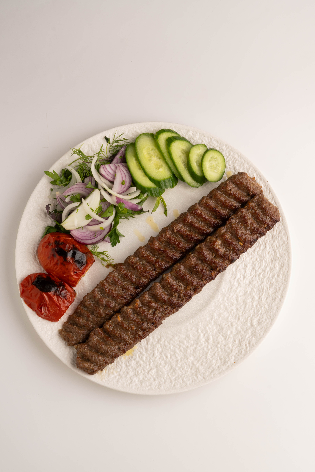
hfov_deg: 18.2
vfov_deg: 27.0
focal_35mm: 75
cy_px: 236
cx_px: 158
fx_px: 984
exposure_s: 1/100
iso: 100
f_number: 14
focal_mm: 50
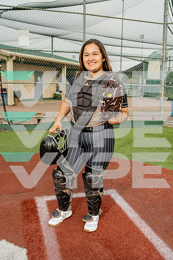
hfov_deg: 37.9
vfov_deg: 54.4
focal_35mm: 35
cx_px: 86
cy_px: 130
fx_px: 252
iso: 80
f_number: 5.6
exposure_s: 1/250
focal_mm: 35
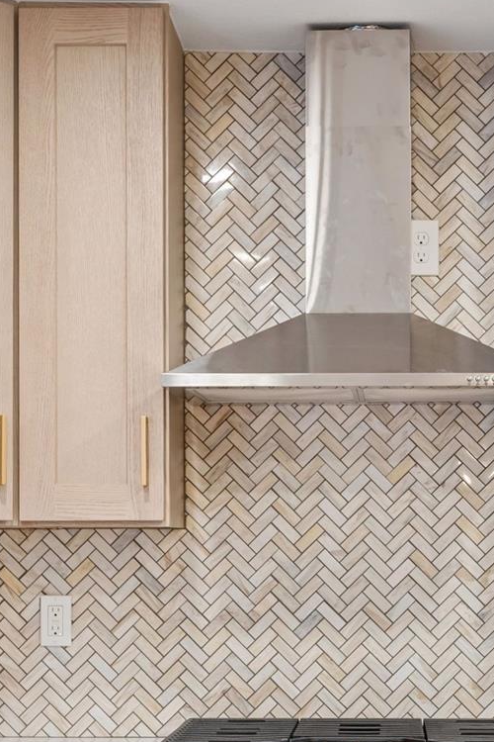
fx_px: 1482
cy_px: 507
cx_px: 359
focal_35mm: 72
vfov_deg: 27.9
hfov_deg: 18.8
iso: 400
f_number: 9
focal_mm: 45
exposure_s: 1/6
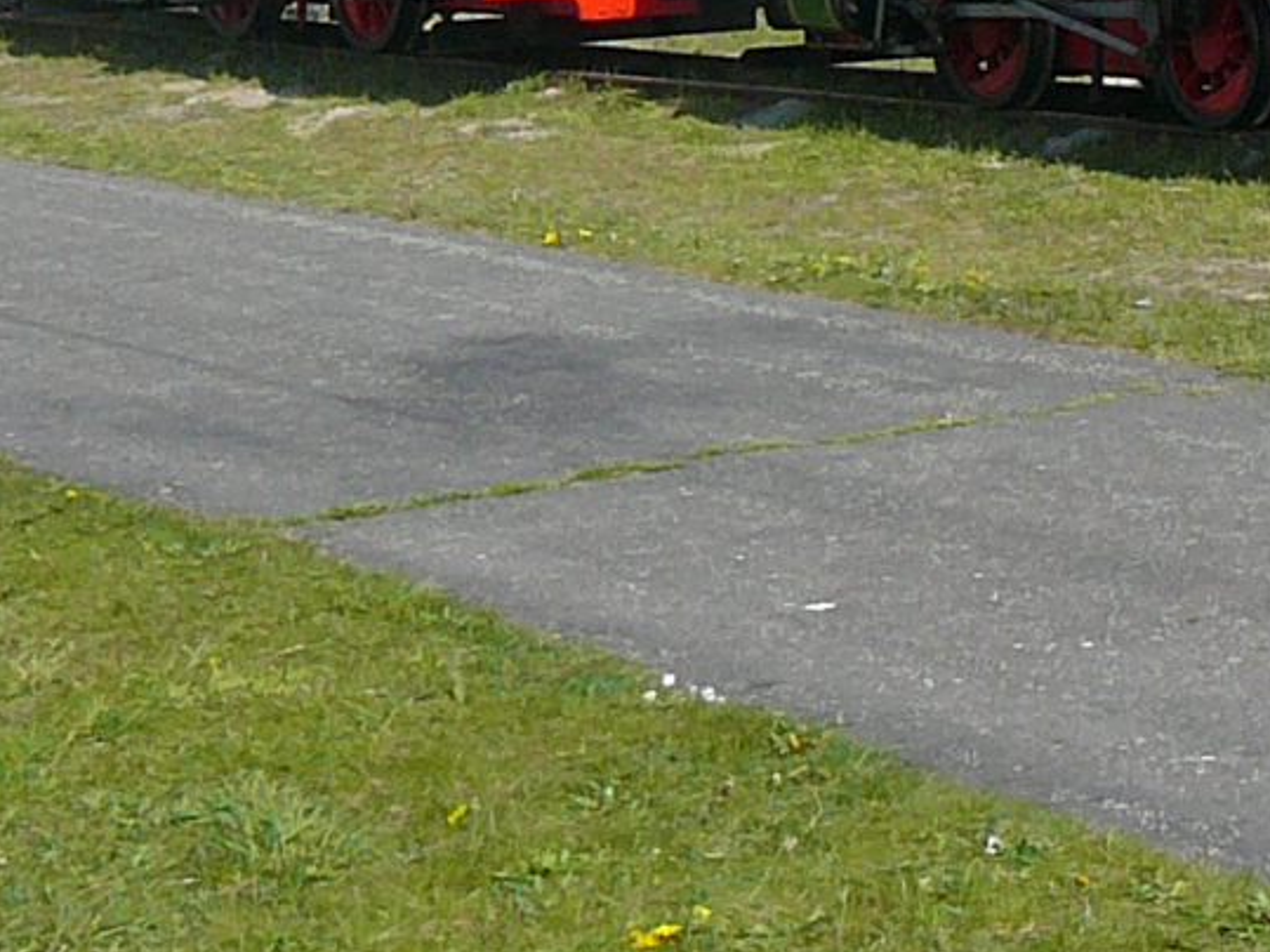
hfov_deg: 14.5
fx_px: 4878
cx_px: 1352
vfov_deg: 10.7
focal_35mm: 133
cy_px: -471
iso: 80
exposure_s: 1/400
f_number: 5
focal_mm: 5.2
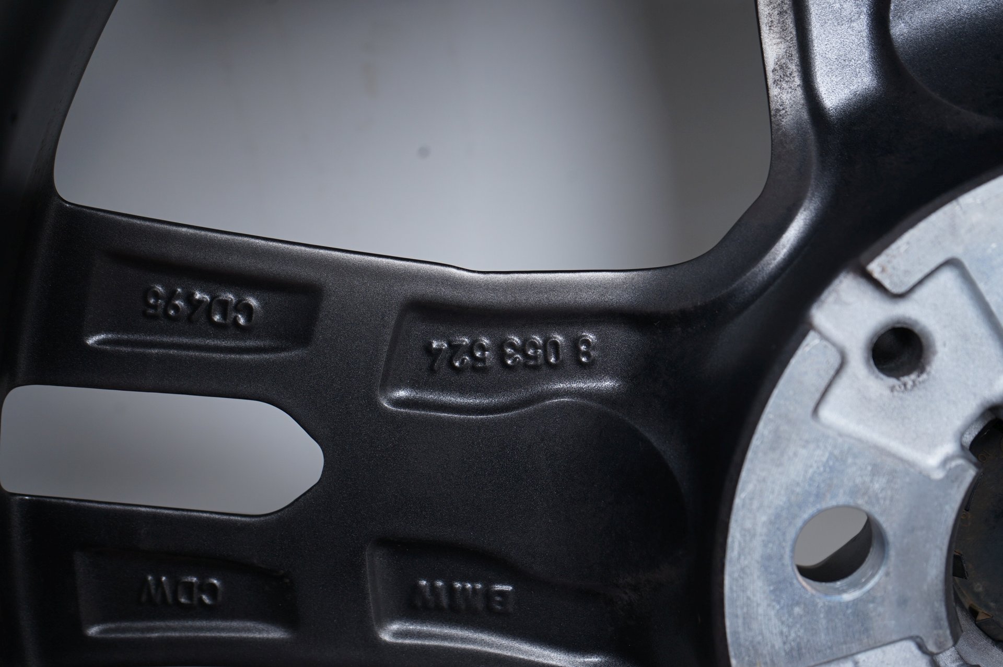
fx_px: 1559
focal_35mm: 56
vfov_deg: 24.2
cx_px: 502
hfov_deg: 35.7
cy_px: 334
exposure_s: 1/125
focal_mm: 56
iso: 250
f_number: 7.1
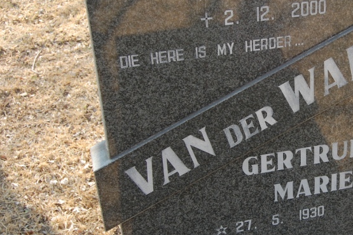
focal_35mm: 72
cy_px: 104
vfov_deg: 18.9
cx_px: 300
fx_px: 705
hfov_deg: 27.3
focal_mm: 26
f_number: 5.6
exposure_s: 1/125
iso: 200
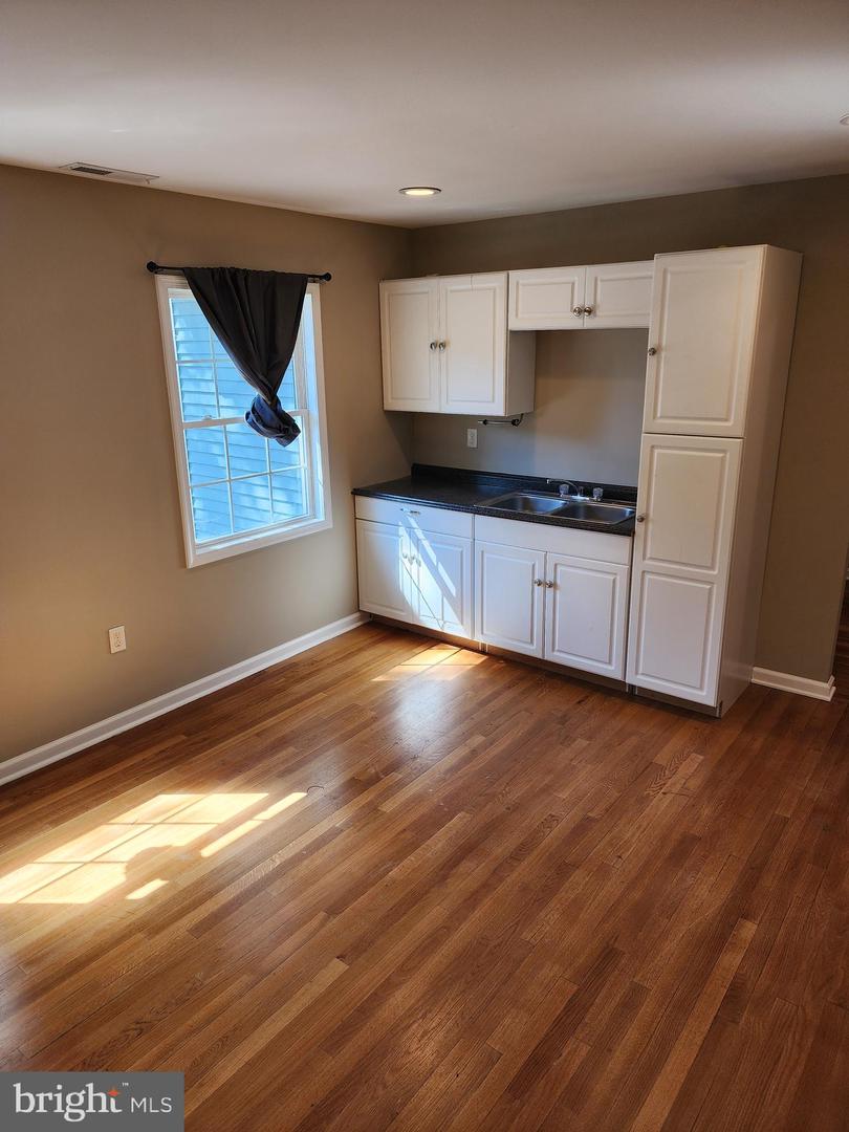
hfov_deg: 58.9
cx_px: 424
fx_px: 752
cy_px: 566
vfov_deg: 73.9
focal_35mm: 23
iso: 80
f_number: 1.8
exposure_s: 1/180
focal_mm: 6.4
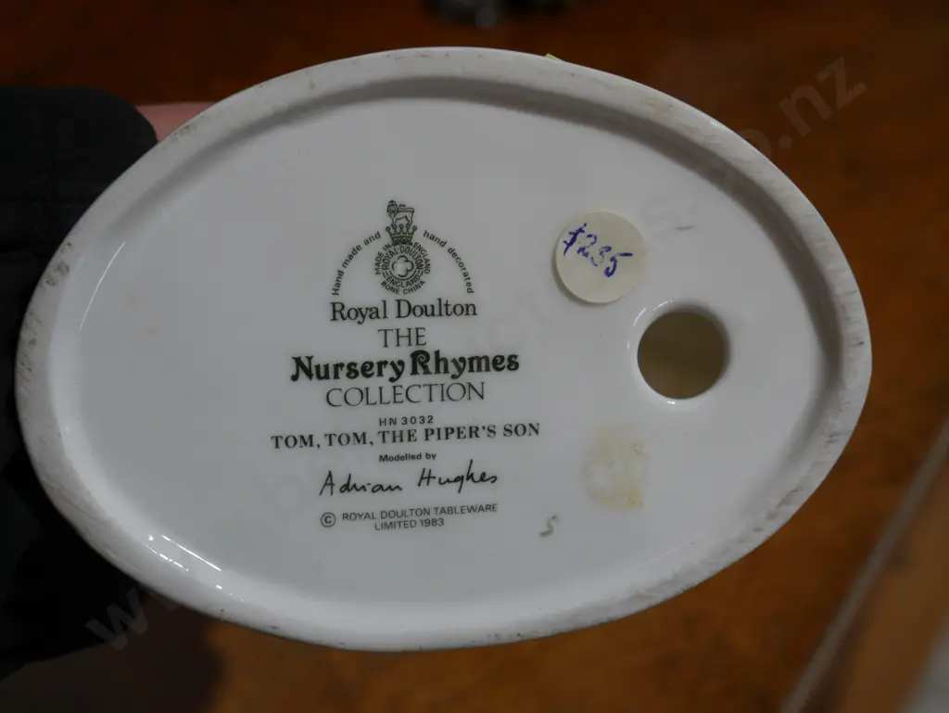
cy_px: 356
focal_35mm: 50
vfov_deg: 29.1
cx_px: 474
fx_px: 1371
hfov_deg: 38.2
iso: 200
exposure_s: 1/60
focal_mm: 25
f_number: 5.3
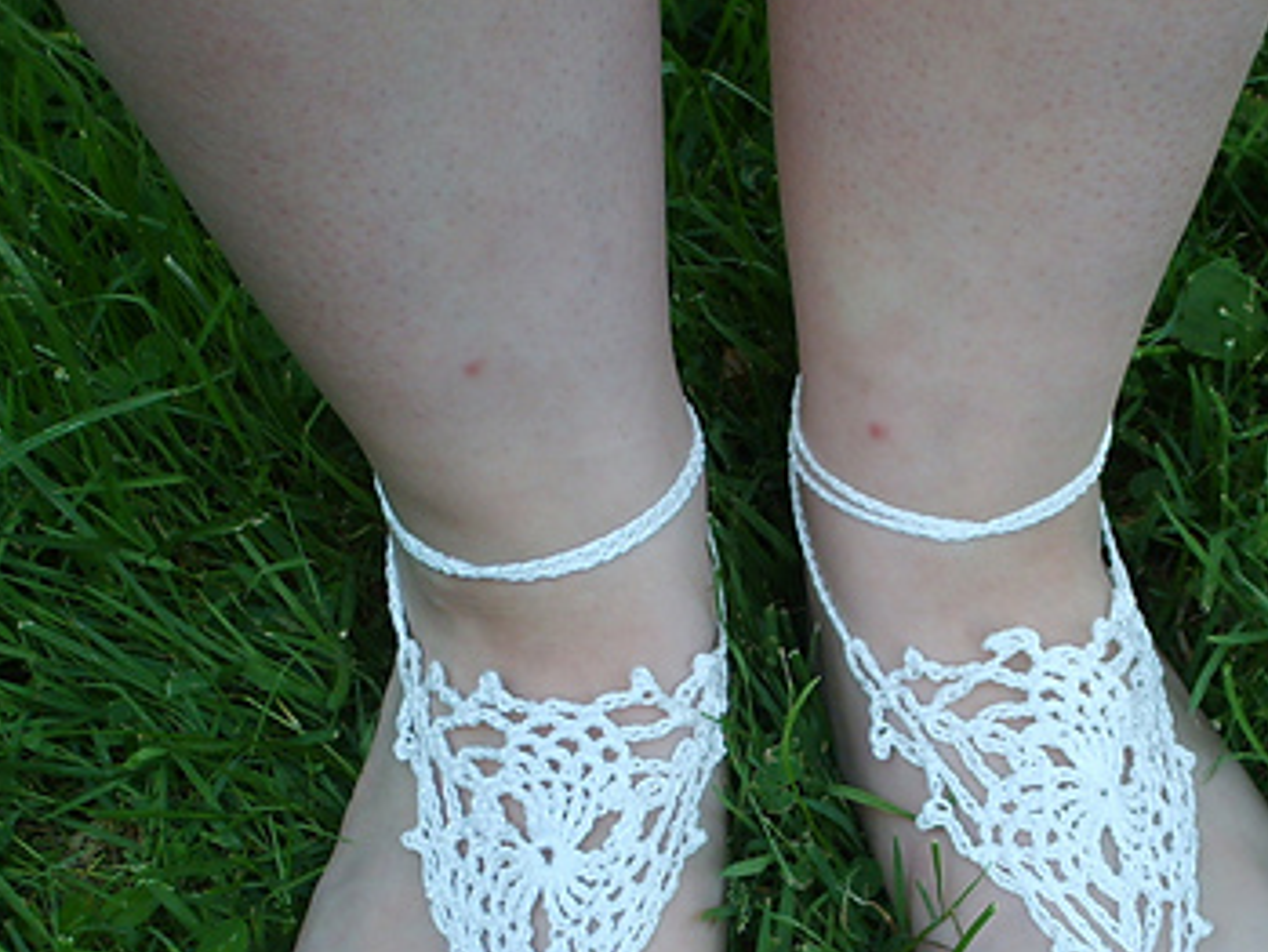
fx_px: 4837
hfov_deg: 14.9
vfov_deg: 11.2
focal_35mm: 132
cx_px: 836
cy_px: 854
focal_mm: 12
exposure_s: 1/90
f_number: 3.9
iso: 50
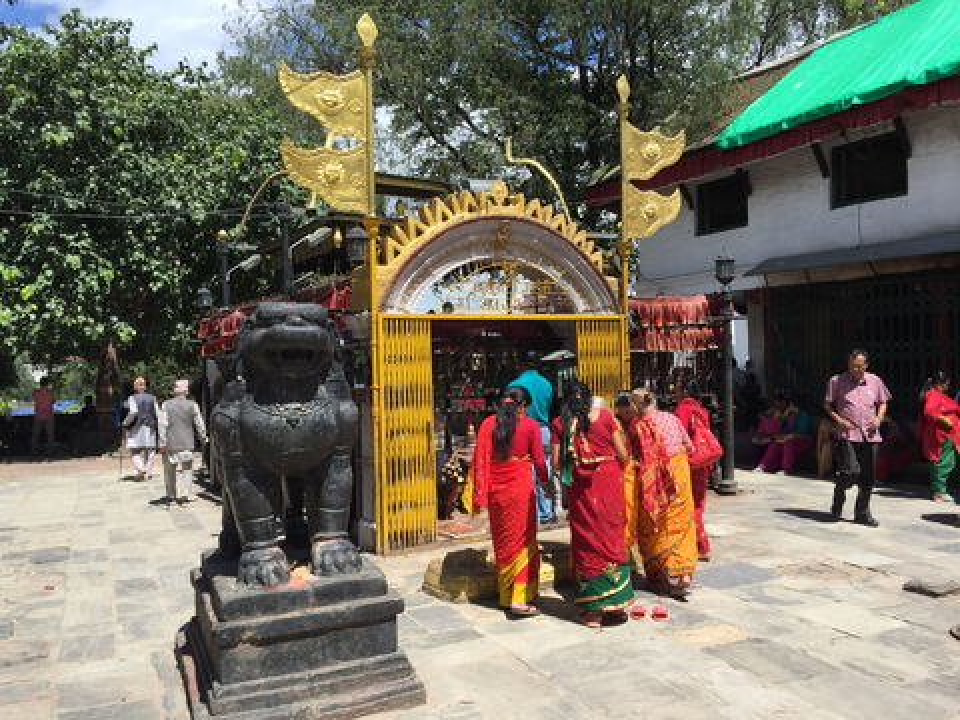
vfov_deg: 48.2
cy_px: 360
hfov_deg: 61.7
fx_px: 804
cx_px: 480
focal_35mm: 29
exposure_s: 1/1464
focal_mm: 4.15
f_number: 2.2
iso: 32
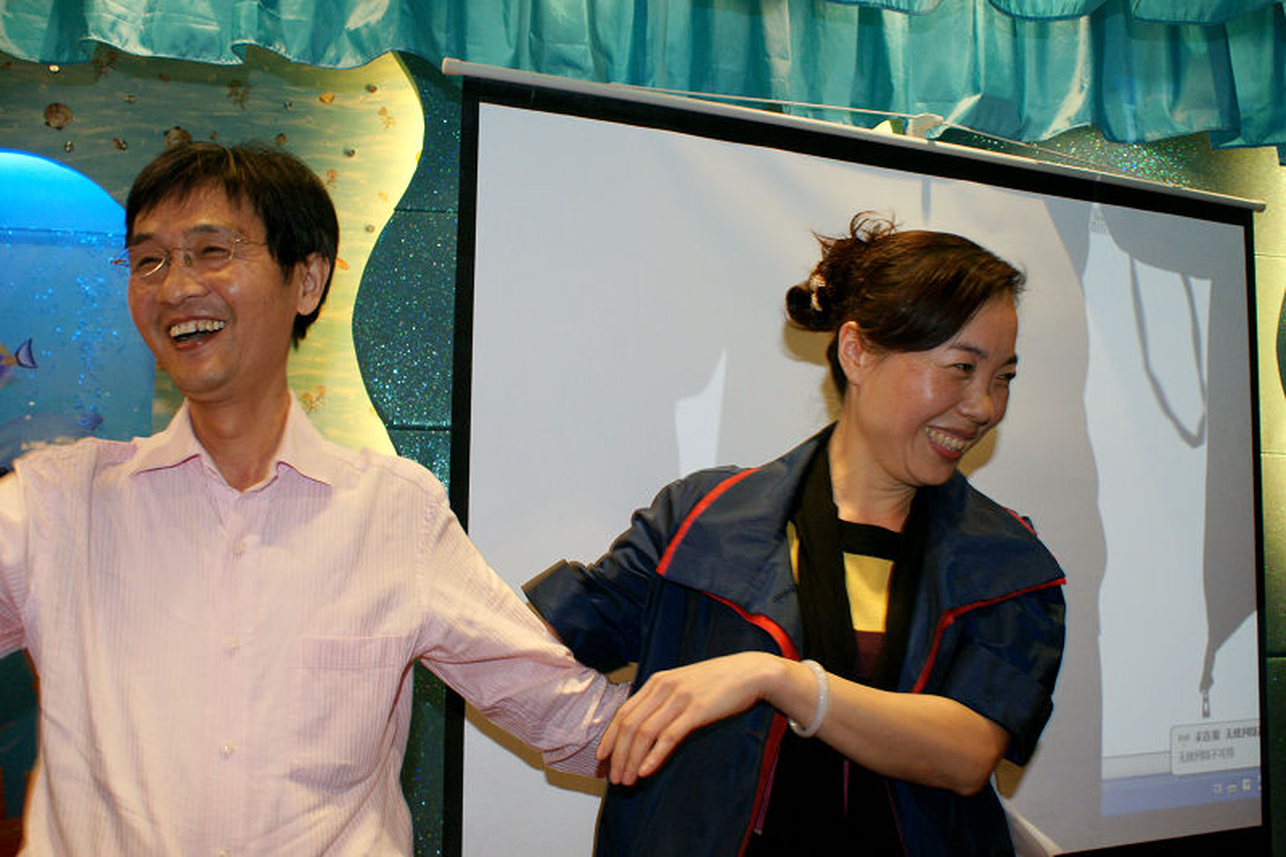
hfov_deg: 61.9
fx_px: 1071
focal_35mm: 30
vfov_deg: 43.6
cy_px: 428
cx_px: 643
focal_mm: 20
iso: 800
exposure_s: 1/60
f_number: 5.6
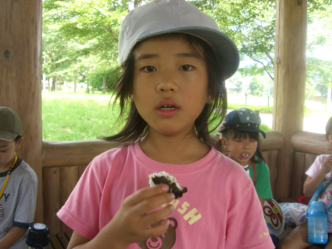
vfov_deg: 37.7
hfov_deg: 49.0
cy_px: 124
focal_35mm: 38
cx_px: 166
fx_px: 364
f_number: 2.7
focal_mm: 6.2
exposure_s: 1/125
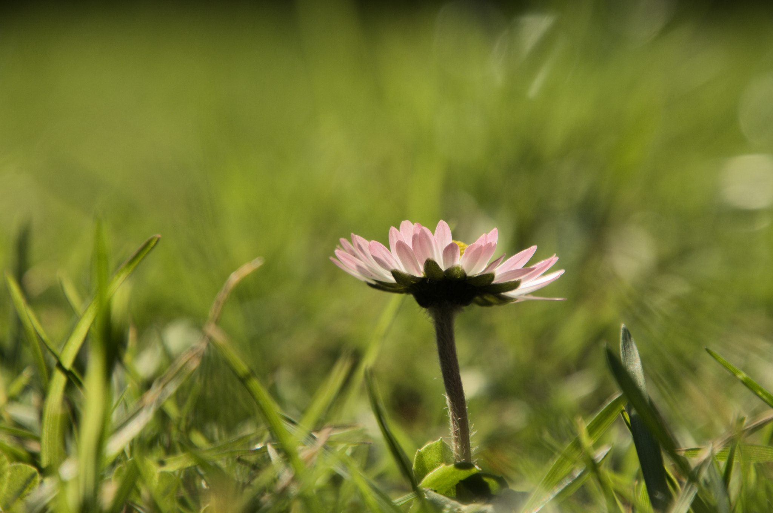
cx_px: 386
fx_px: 9650
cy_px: 256
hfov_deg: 4.6
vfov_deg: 3.0
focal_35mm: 450
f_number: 10
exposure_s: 1/200
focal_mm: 300
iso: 200
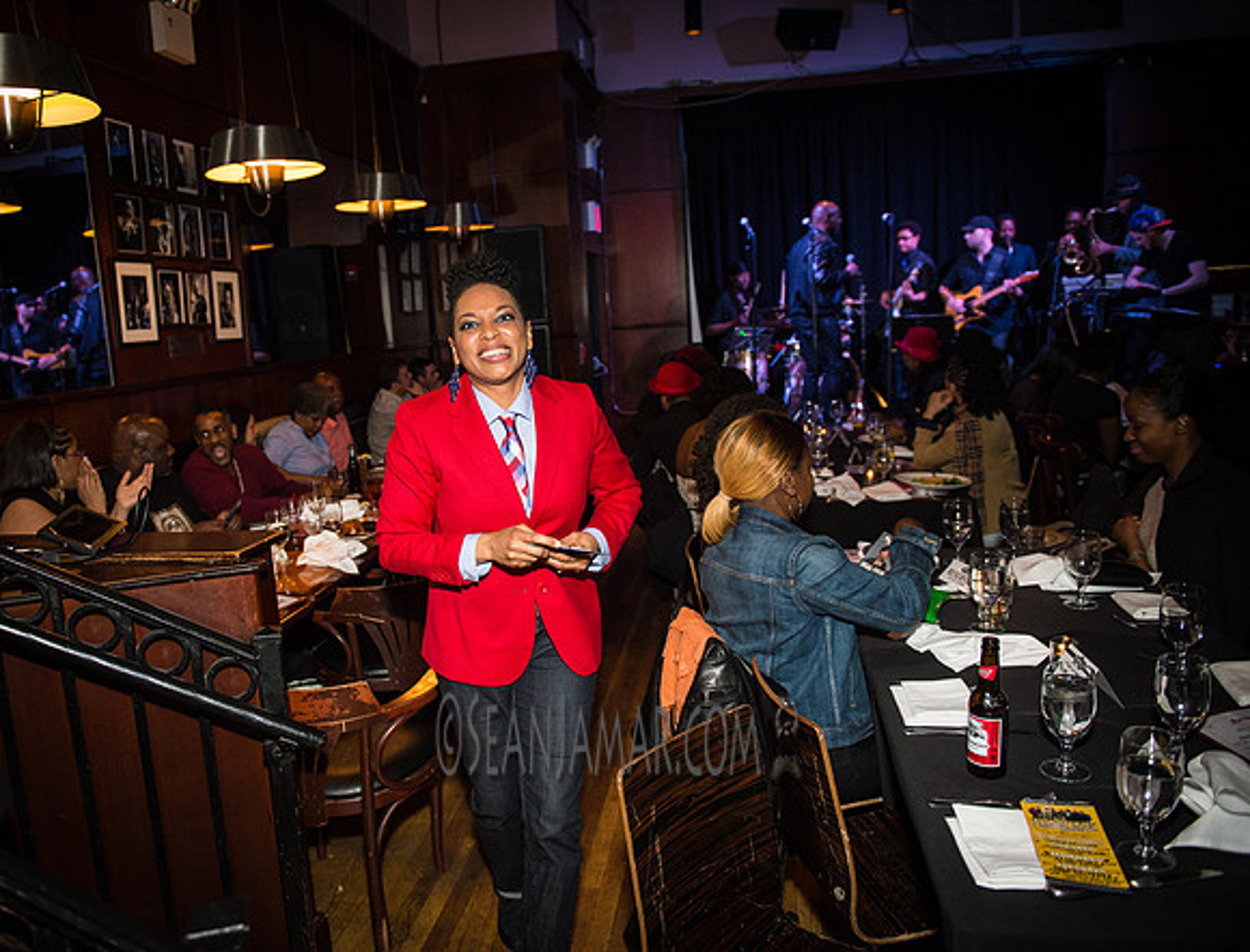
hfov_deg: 66.3
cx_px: 537
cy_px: 476
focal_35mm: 26
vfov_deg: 53.2
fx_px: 952
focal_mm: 24
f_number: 2.8
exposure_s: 1/125
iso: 2000
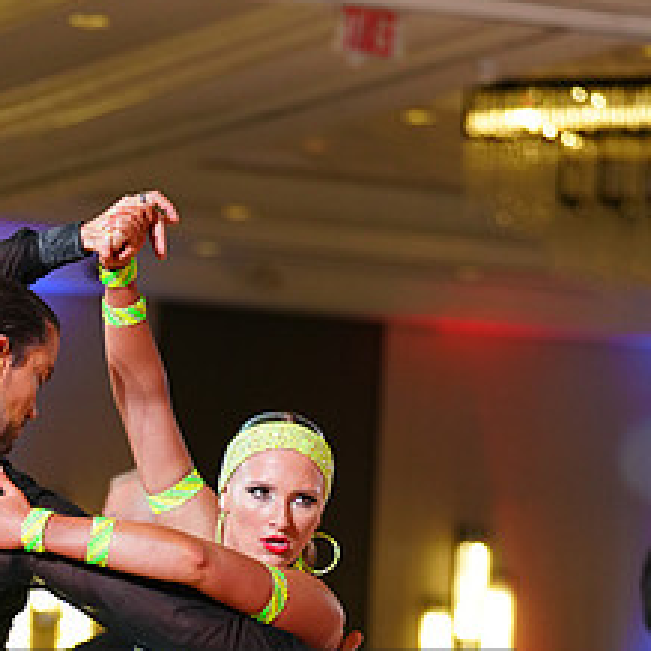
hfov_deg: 8.5
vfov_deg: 8.4
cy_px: 750
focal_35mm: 206
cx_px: 106
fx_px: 4383
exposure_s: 1/400
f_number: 2.8
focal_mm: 91
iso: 1600
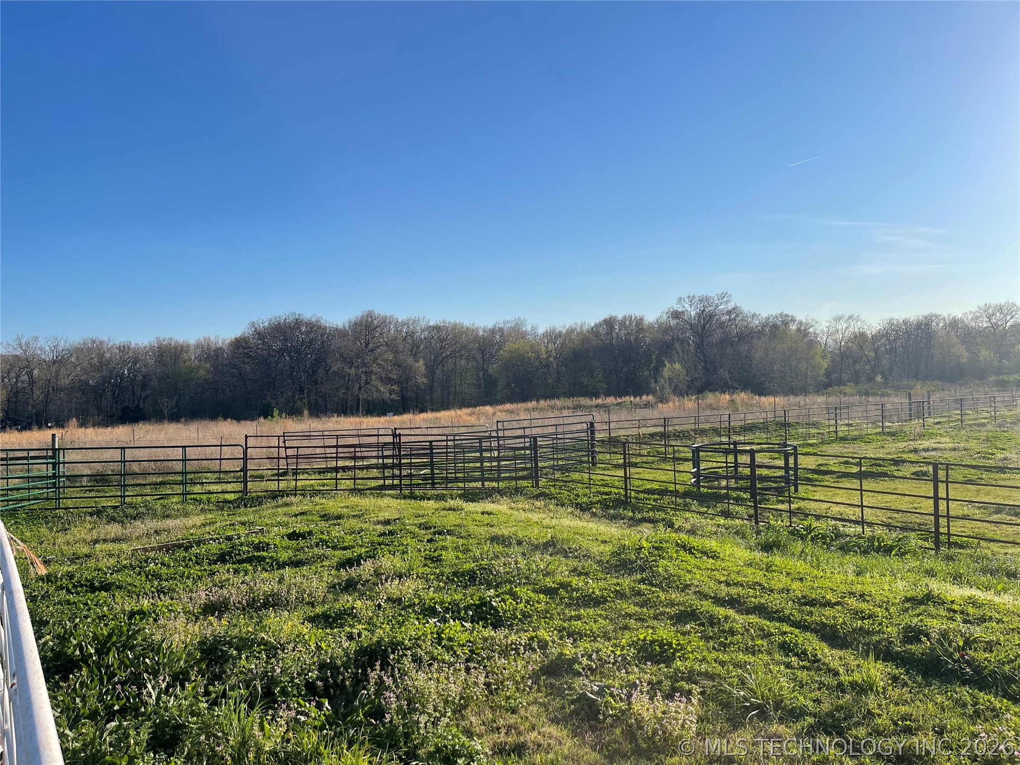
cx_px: 510
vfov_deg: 54.9
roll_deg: +3.0
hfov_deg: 69.4
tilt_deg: -1.4
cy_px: 382
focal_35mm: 25
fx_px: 737
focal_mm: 5.1
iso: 32
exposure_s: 1/4348
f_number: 1.6
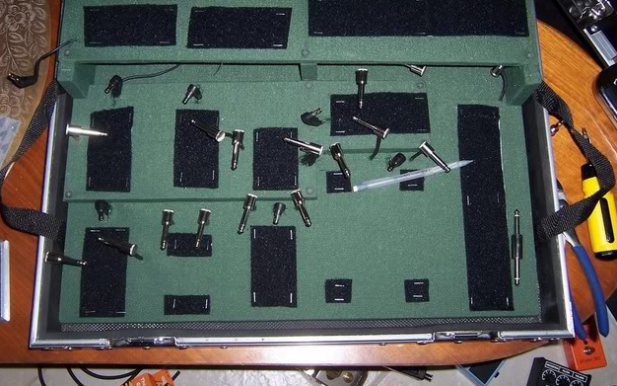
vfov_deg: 32.7
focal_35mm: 39
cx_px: 309
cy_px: 154
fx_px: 656
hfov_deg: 50.4
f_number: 2.8
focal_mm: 5.6
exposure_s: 1/60
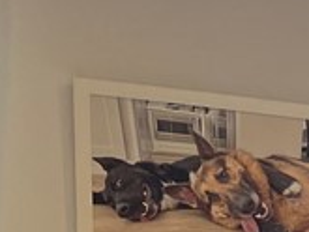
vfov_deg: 8.2
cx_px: 831
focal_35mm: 161
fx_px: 1438
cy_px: 642
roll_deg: -4.0
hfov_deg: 10.1
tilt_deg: -7.5
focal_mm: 5.7
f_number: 1.5
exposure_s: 1/120
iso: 40
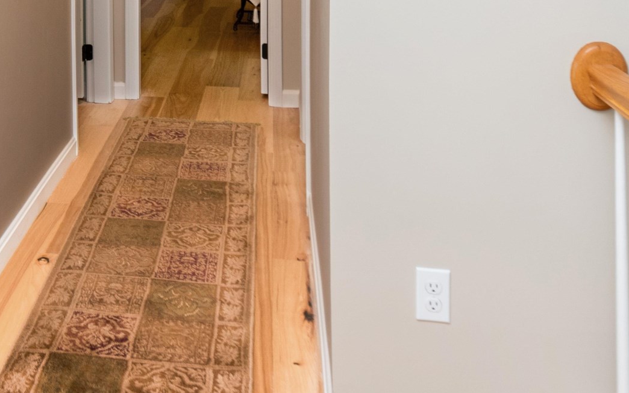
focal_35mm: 48
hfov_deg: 40.3
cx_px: 134
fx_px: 823
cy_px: -107
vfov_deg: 23.9
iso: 400
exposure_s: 1/15
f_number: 8
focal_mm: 16
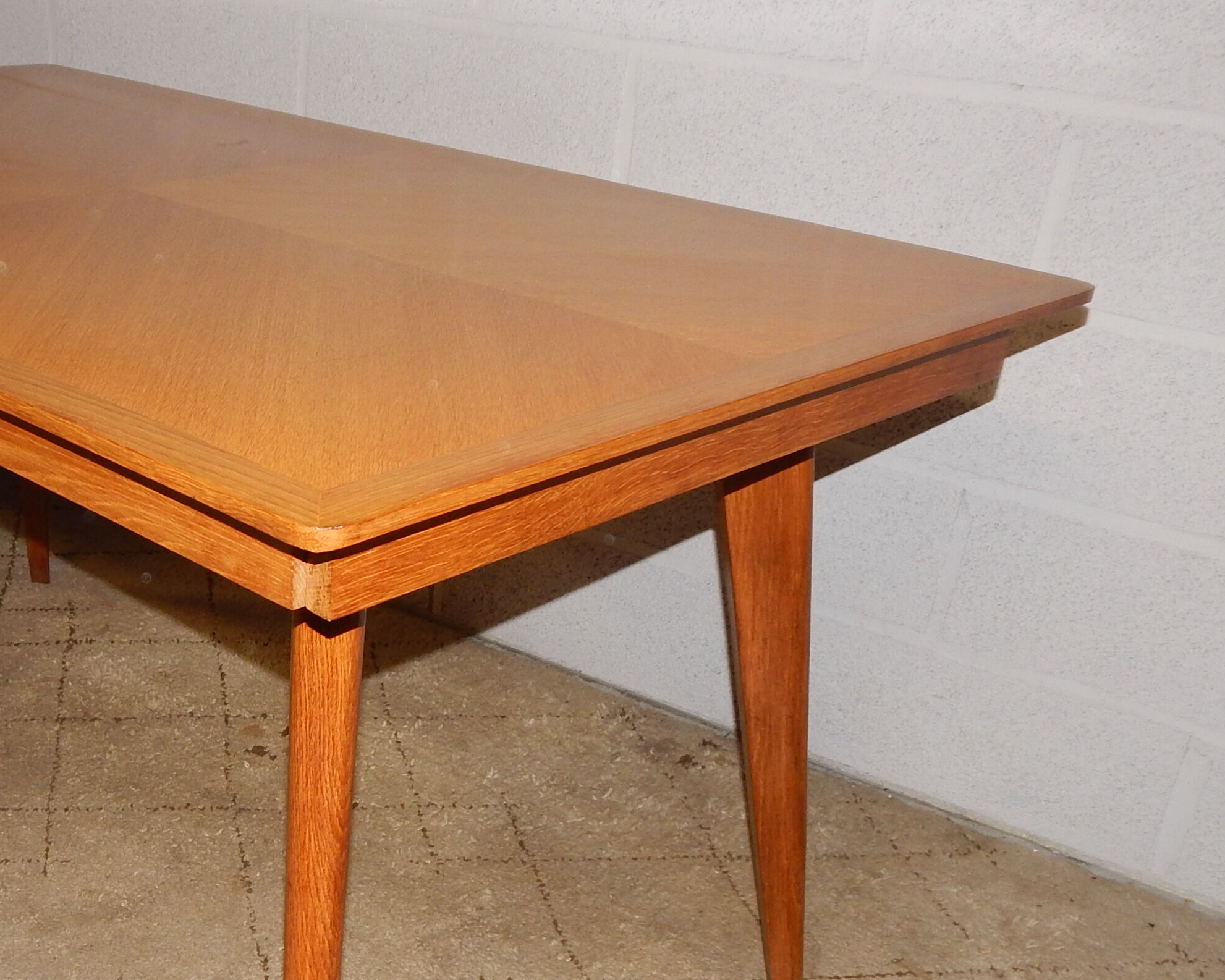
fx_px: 1632
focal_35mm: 45
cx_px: 254
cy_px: 715
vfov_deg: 32.9
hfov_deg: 39.6
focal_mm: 5.1
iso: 200
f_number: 3.2
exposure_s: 1/30
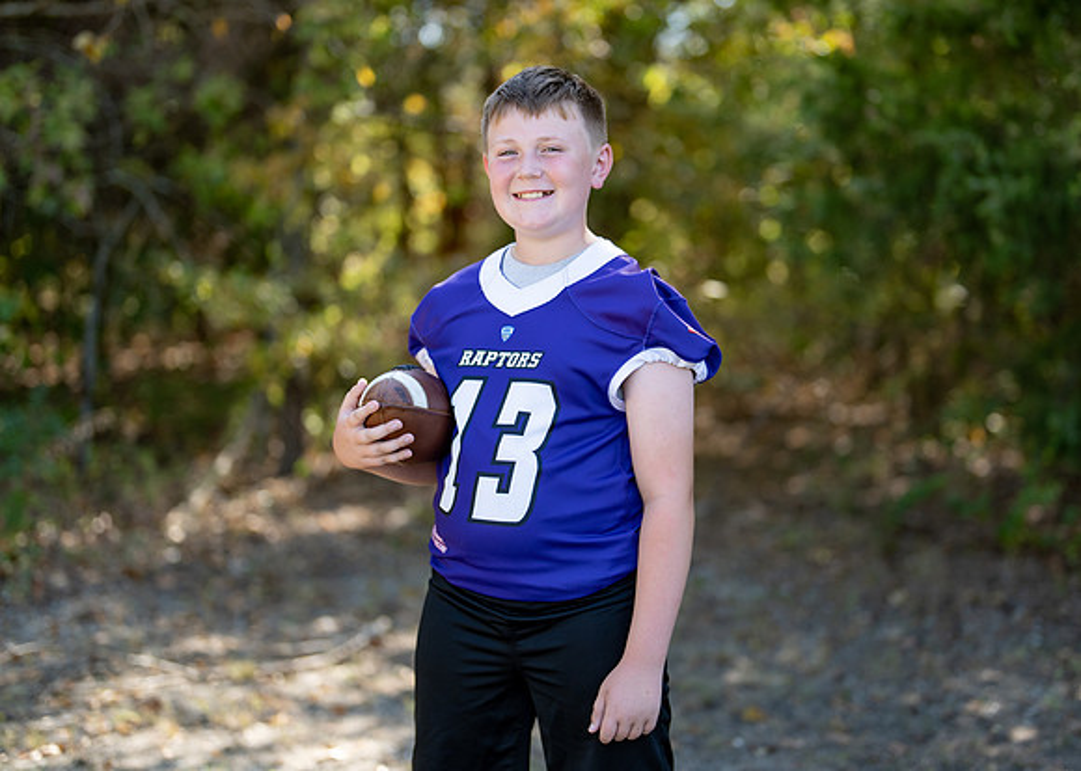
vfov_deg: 24.3
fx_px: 1793
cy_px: 359
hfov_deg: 33.5
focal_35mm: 58
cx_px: 600
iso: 100
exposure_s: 1/1600
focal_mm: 50
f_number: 1.2
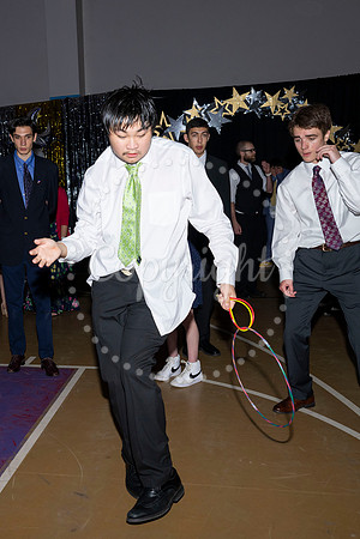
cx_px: 98
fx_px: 540
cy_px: 270
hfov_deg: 36.2
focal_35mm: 36
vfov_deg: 53.1
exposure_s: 1/100
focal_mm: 24
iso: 320
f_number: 5.6
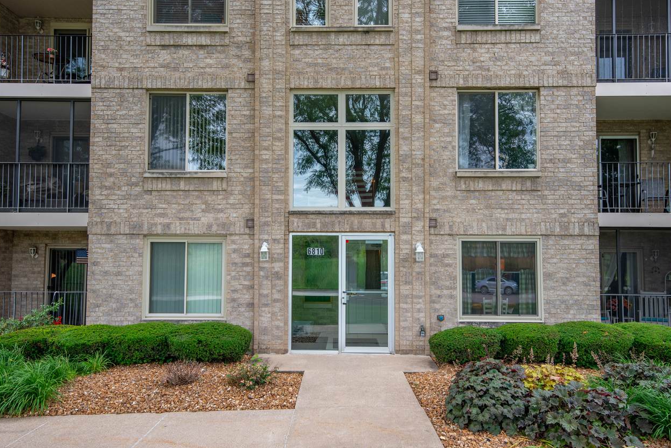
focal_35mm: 27
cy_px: 226
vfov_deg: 47.9
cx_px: 336
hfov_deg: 67.4
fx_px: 503
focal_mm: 26
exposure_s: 1/80
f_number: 5.6
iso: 400
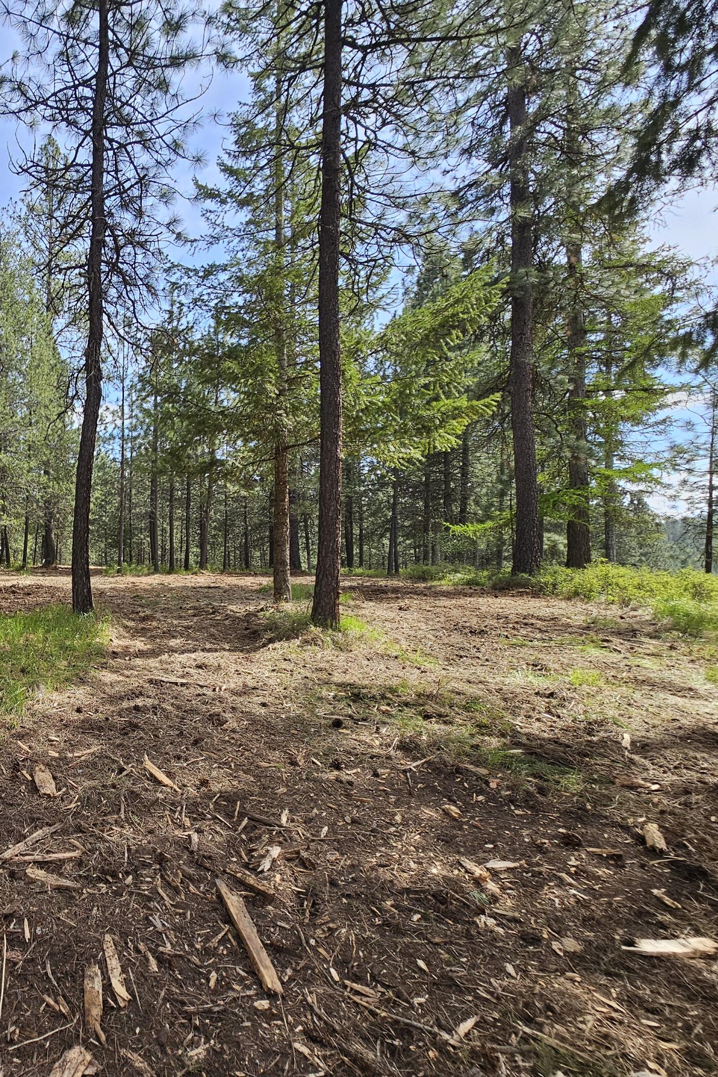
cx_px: -32
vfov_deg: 86.9
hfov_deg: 49.6
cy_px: 526
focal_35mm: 19
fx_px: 568
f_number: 2.2
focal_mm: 2.2
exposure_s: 1/579
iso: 50
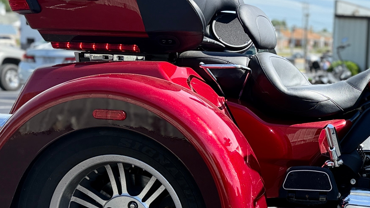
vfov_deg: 20.0
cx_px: 375
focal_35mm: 60
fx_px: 589
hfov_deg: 32.0
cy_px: 143
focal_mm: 6.76
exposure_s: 1/2907
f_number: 1.78
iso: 100
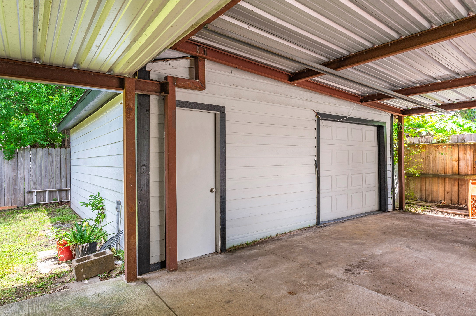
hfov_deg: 84.0
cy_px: 158
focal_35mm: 20
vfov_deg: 61.9
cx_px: 238
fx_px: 264
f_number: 13
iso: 125
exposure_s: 1/25
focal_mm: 20
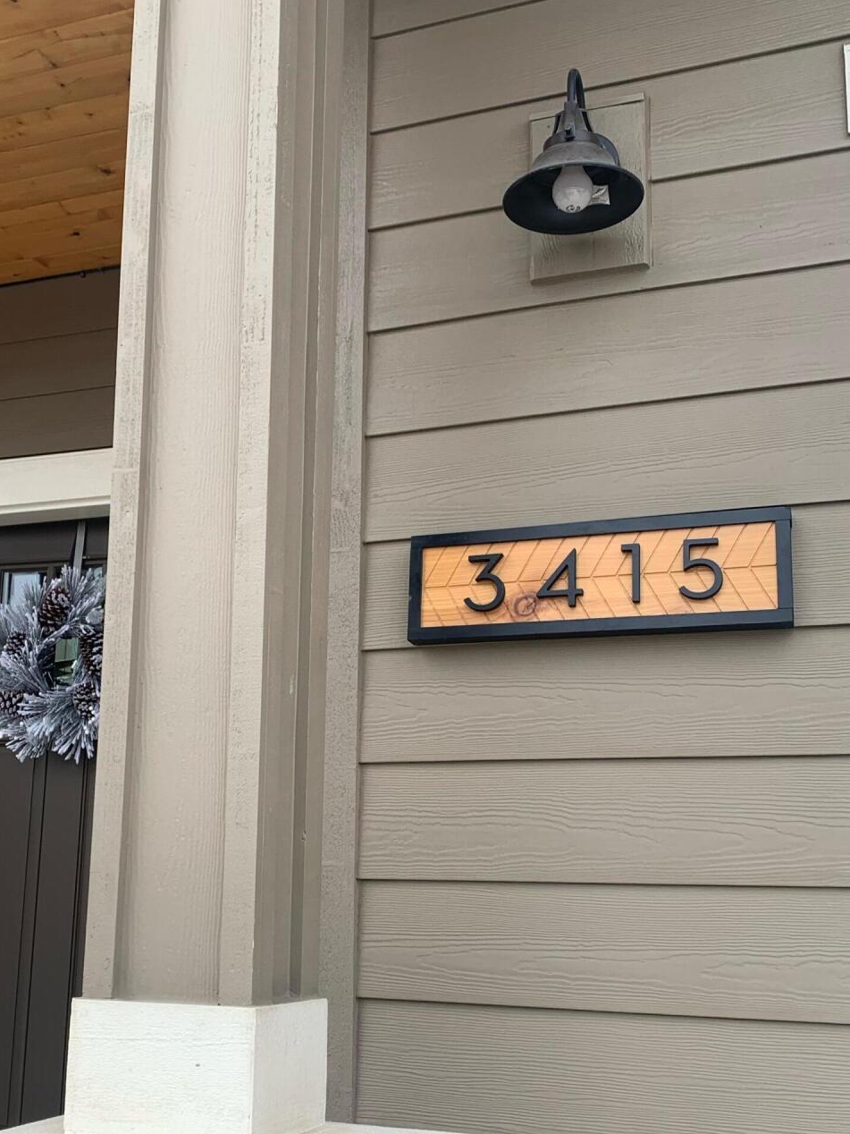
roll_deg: -1.1
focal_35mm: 41
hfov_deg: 34.9
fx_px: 1342
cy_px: 675
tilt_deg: +11.4
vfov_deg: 45.5
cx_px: 302
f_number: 1.8
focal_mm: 4.25
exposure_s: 1/144
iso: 25
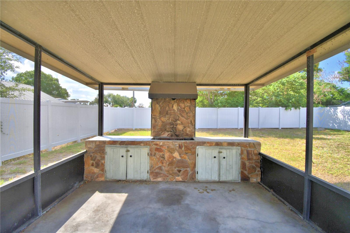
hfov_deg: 100.4
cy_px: 116
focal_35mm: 15
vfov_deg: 77.3
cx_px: 175
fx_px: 146
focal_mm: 10
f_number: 4.5
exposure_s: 1/500
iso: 125
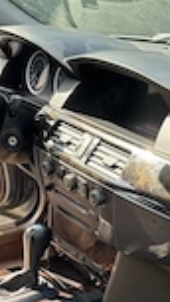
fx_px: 593
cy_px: 312
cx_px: 97
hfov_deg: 16.3
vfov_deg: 26.8
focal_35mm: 74
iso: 40
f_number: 1.6
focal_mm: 5.96
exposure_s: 1/222
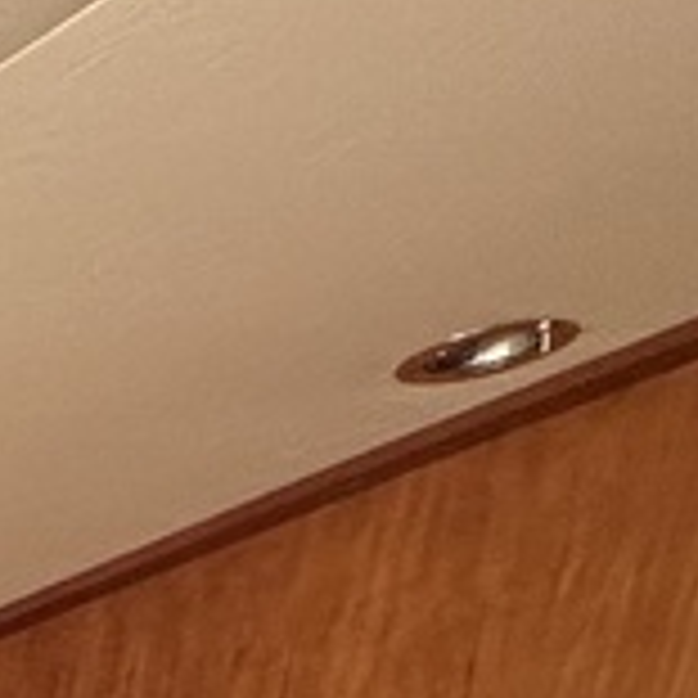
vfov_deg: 12.2
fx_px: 2190
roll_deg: +0.4
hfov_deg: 9.8
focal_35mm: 96
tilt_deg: -14.6
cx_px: -1702
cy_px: 1905
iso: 80
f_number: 2.2
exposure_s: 1/99
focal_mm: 2.22
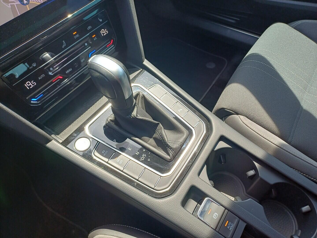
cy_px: 119
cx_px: 158
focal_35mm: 25
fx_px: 229
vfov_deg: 54.9
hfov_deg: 69.4
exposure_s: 1/149
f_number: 1.8
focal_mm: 4.65
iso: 50
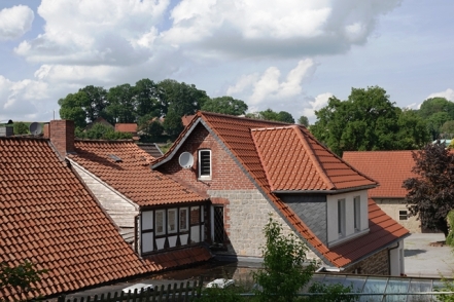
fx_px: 605
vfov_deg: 28.1
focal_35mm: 48
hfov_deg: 41.1
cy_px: 151
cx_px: 227
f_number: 8
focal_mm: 17.55
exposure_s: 1/250
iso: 100
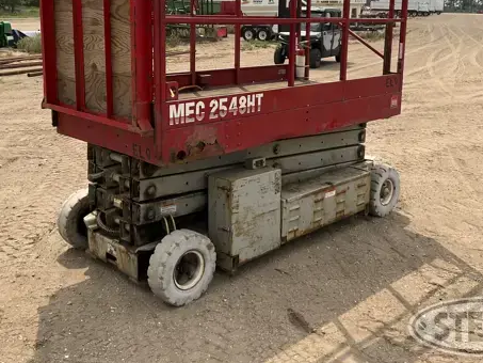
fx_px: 572
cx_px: 256
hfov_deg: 45.7
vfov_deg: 34.7
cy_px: 113
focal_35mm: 41
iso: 25
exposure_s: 1/2427
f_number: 1.8
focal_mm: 3
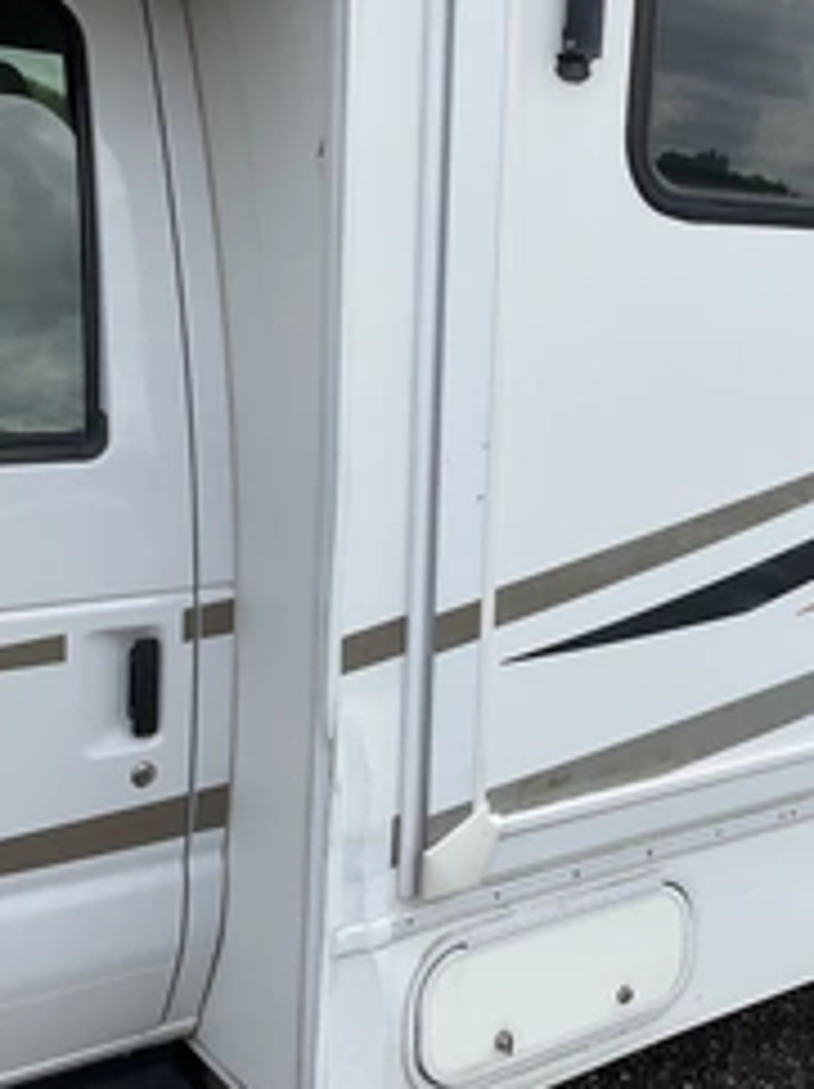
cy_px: 585
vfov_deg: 39.7
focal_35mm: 48
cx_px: 562
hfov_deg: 29.9
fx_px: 1508
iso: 25
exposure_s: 1/1250
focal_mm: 3
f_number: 1.8
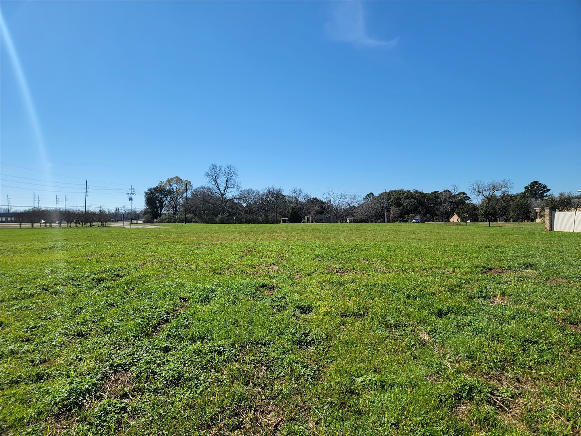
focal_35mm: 24
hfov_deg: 71.6
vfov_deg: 56.8
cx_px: 290
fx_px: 403
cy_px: 218
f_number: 1.8
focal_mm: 6.7
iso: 16
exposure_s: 1/1677
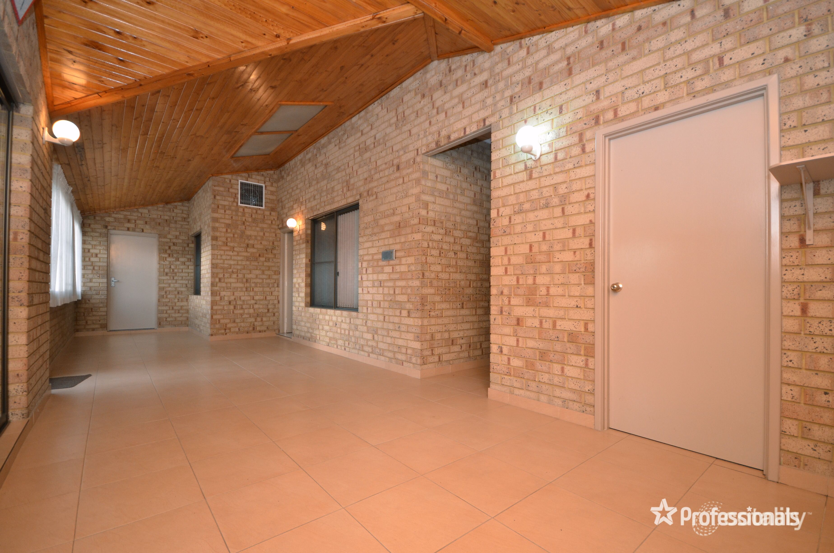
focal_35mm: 15
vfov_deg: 77.1
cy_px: 276
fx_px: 347
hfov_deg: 100.5
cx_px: 417
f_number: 4
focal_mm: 10
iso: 800
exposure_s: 1/60
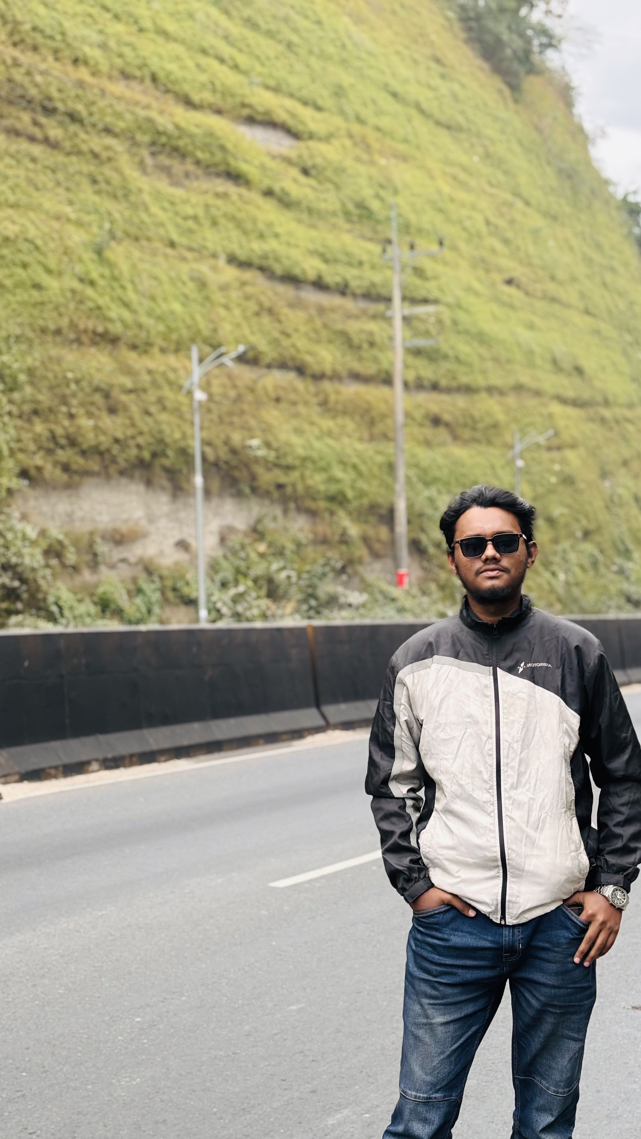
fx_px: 1722
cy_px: 566
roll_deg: +0.9
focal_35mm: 57
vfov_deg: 36.6
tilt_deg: +1.3
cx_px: 337
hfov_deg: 21.1
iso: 32
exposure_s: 1/473
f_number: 1.6
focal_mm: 5.96
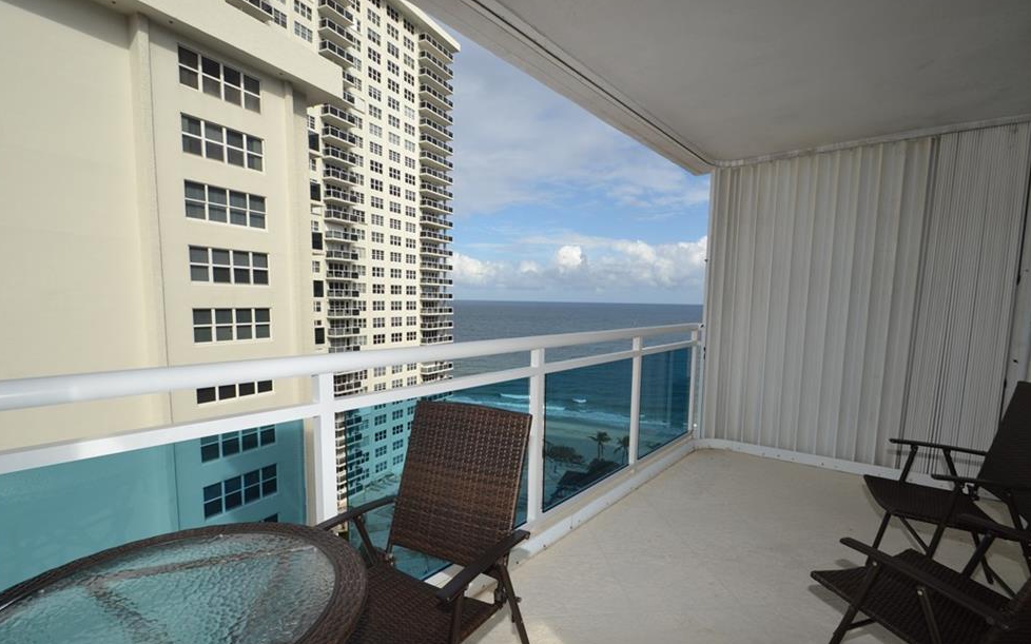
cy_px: 350
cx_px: 529
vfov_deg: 71.1
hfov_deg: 97.8
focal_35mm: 16
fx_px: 450
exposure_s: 1/200
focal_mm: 10
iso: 100
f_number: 9
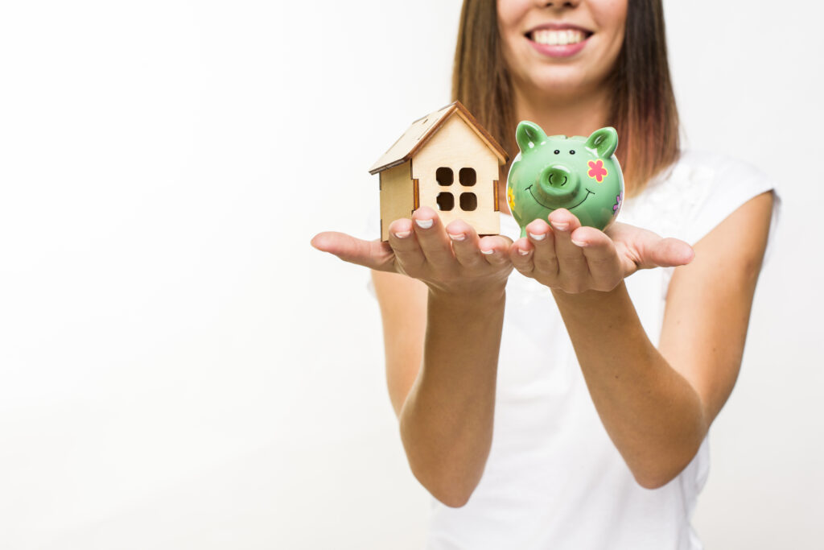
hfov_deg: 39.6
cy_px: 275
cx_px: 412
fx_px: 1145
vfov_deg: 27.0
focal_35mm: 50
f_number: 6.3
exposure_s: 1/160
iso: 64
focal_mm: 50
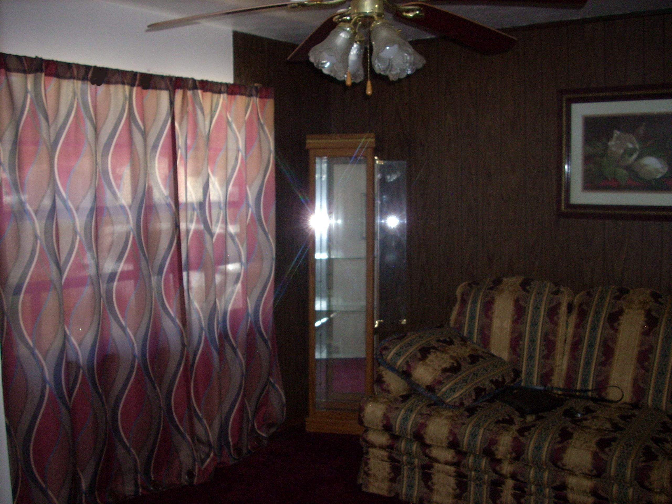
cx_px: 336
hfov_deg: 50.1
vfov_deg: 38.7
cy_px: 252
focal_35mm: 37
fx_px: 718
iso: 200
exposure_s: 1/60
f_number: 2.8
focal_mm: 6.2
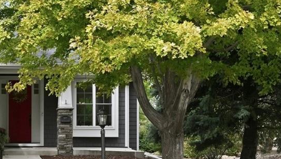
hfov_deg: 24.5
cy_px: 115
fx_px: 630
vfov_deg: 14.3
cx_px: 38
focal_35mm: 85
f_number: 11
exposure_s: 1/250
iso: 400
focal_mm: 27.5
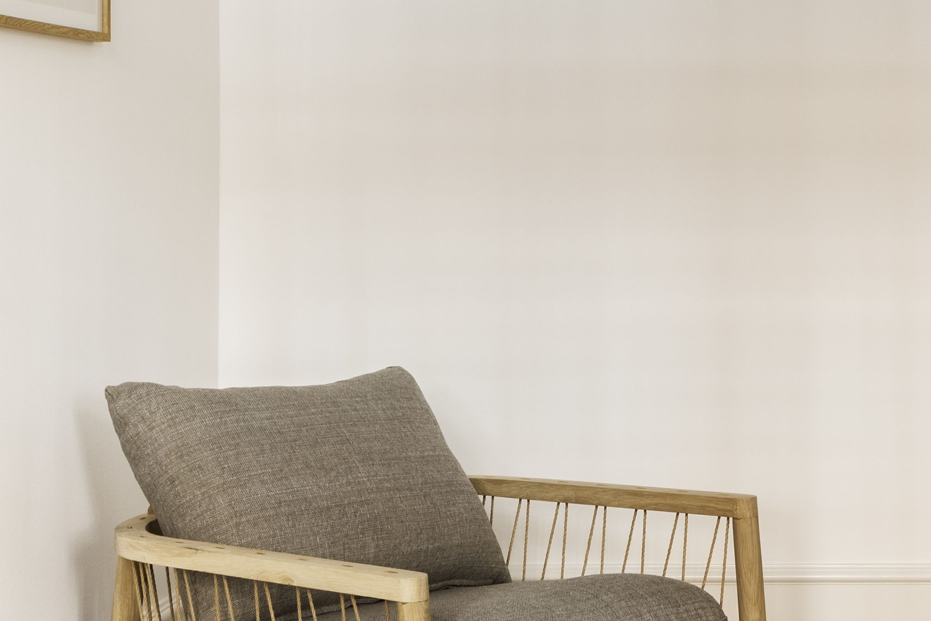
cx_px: 819
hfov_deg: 23.9
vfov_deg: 16.4
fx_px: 2147
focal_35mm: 83
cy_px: 183
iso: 100
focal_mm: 28
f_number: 11
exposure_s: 1/20
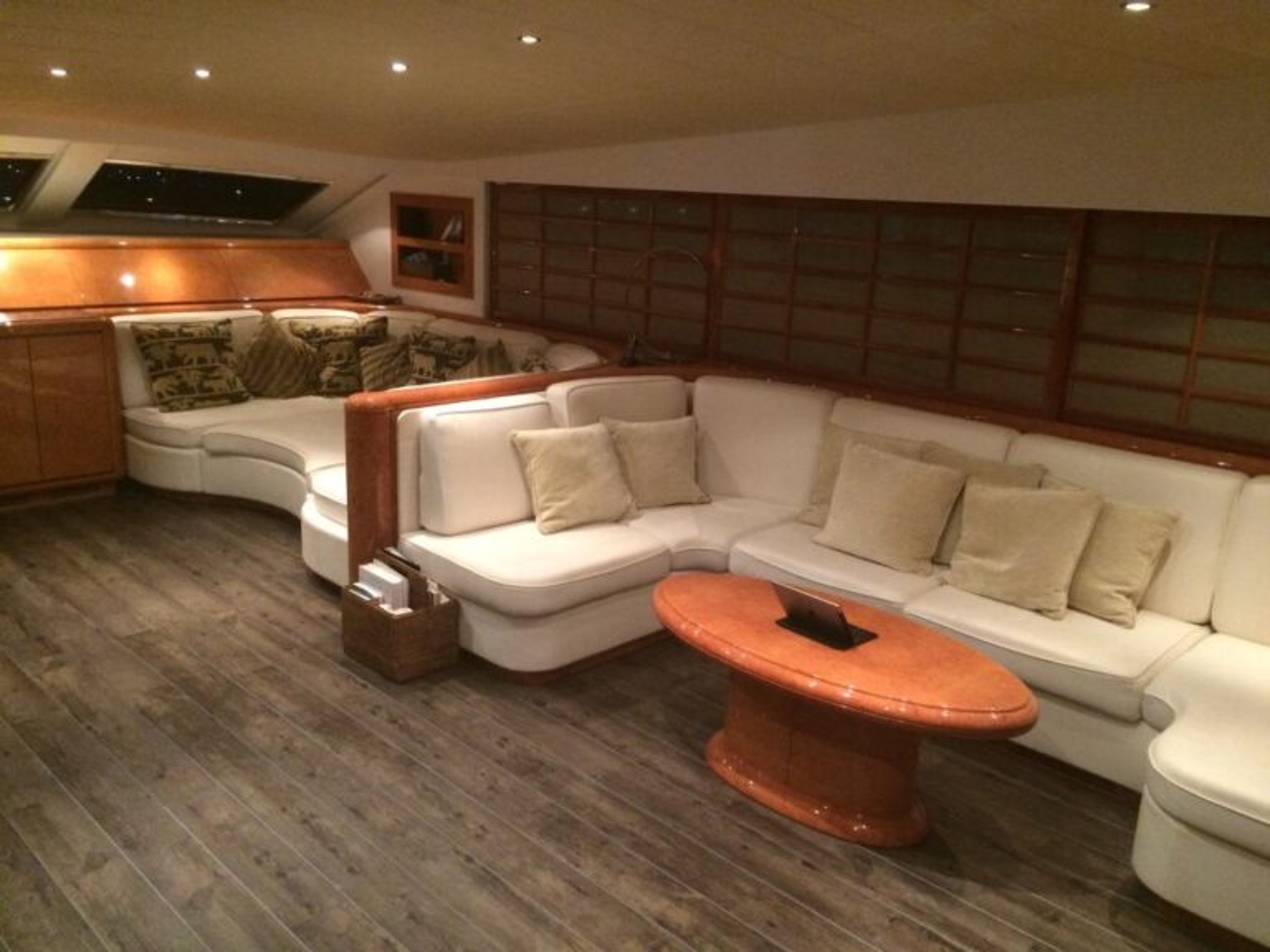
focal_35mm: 29
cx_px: 635
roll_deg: -1.1
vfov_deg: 48.2
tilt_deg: -14.6
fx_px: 1064
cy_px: 476
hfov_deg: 61.7
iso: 320
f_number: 2.2
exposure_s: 1/17
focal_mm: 4.15
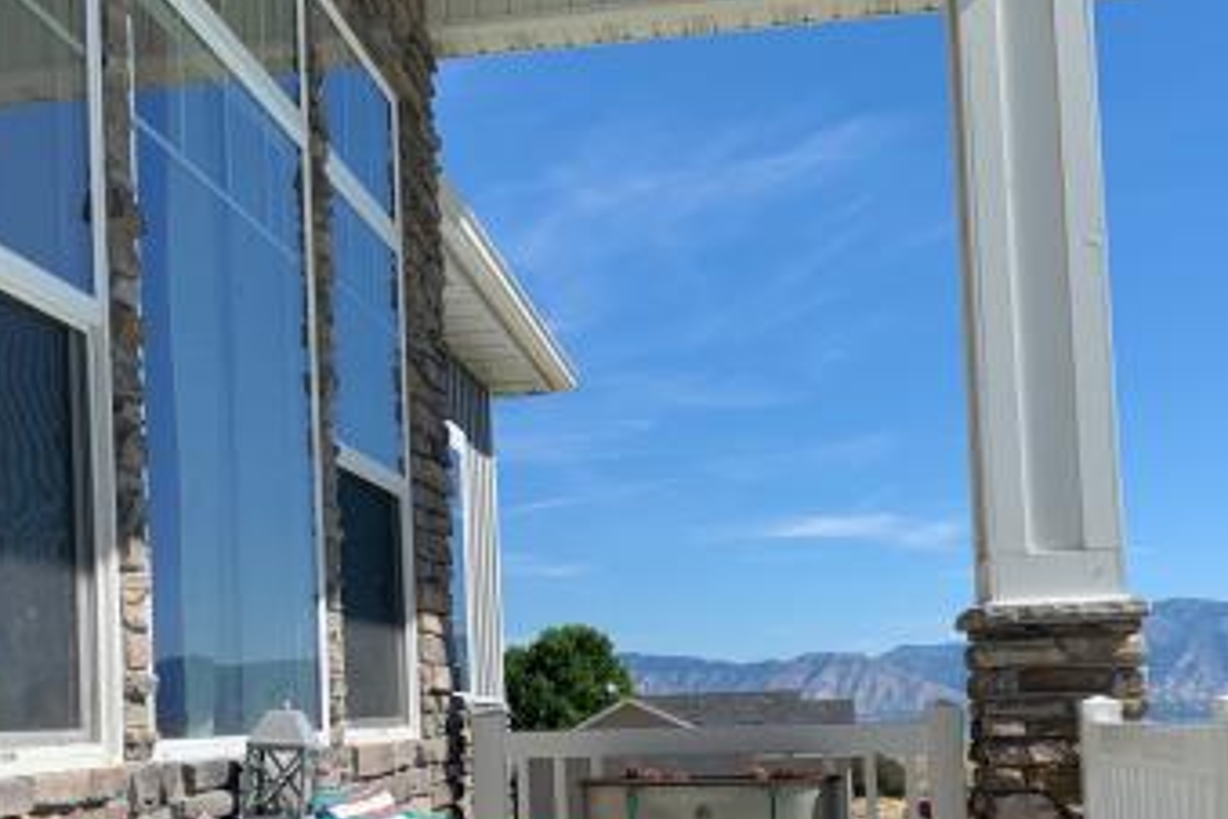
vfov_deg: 26.1
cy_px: 623
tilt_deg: +2.3
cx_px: 532
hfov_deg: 38.8
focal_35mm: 51
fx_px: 1740
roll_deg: +2.6
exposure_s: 1/2755
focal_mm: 4.25
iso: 25
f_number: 1.8
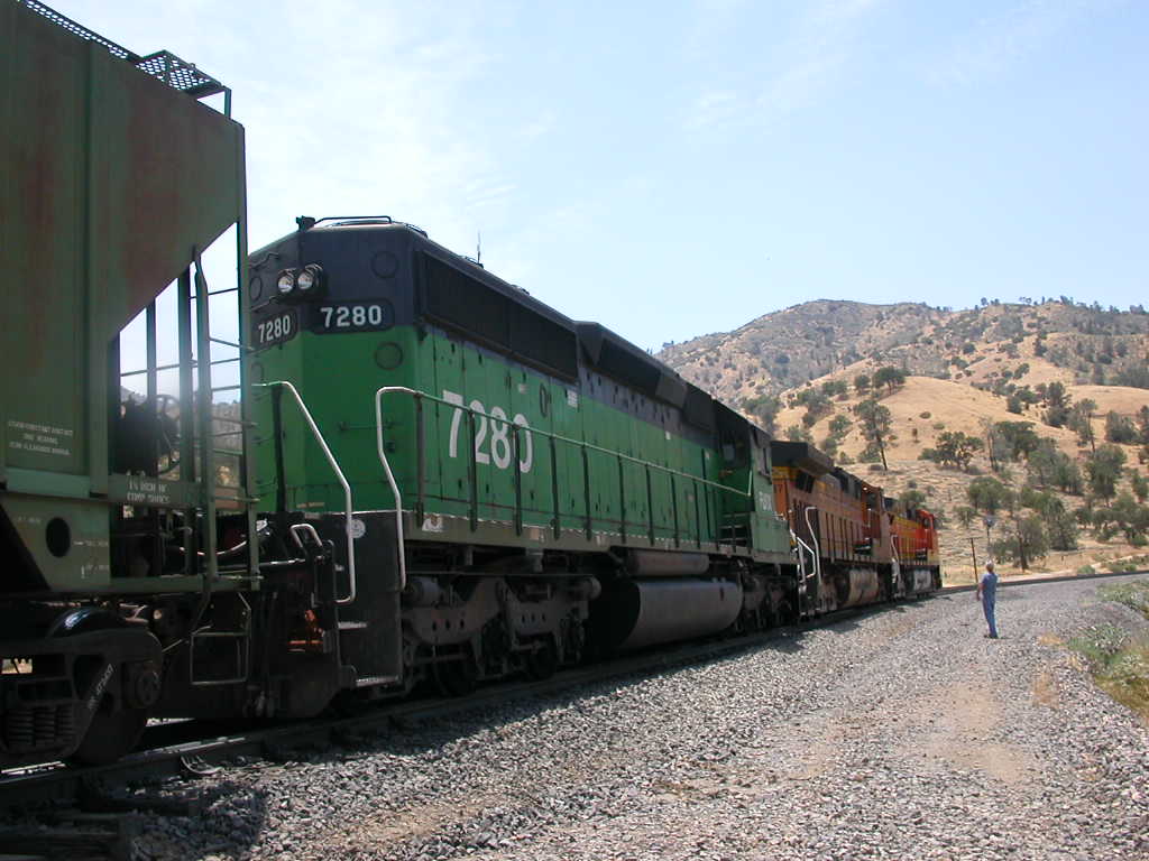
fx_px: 1228
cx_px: 574
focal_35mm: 37
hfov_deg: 50.1
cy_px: 430
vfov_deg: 38.7
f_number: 4.5
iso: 100
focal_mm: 5.6
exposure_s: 1/382
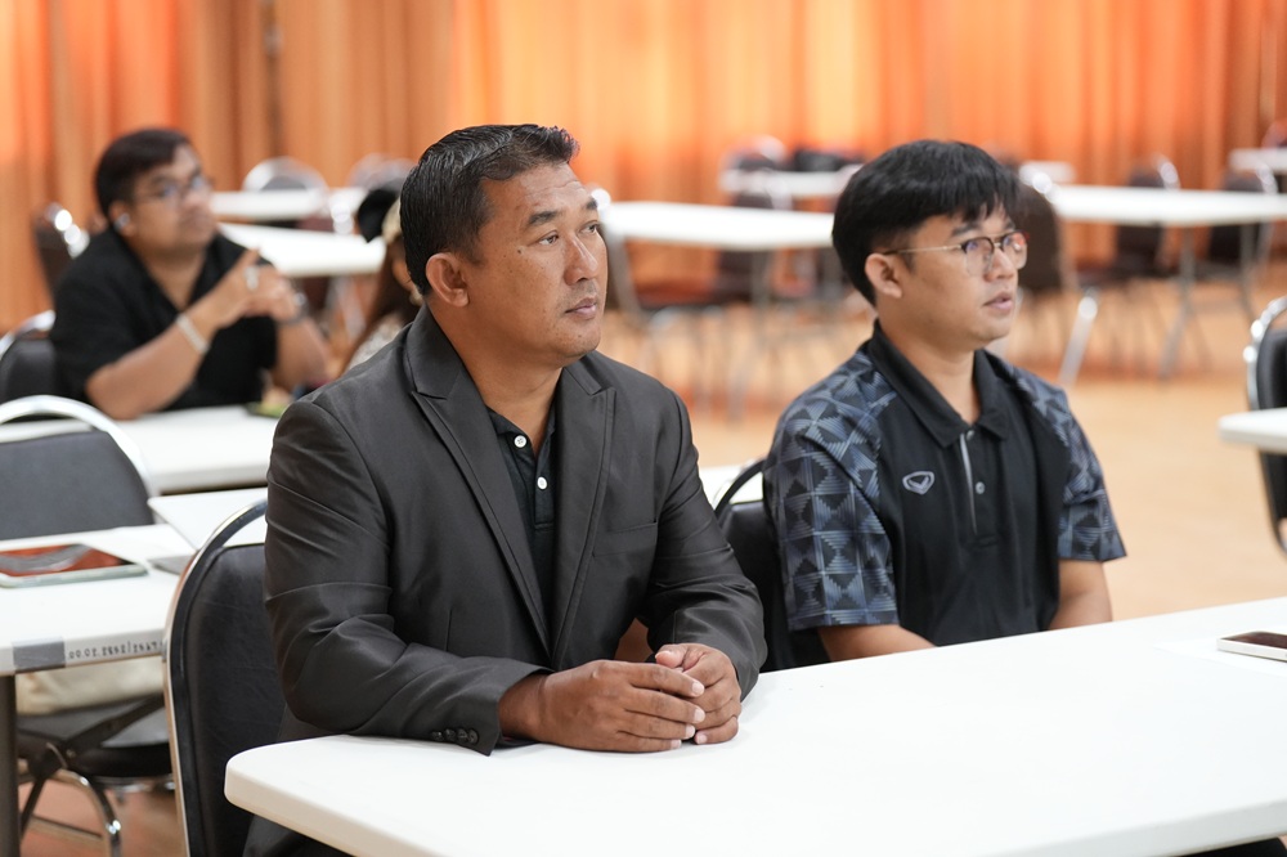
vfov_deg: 16.3
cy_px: 428
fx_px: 3002
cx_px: 644
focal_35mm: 84
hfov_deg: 24.2
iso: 4000
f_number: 2.8
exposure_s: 1/125
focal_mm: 84
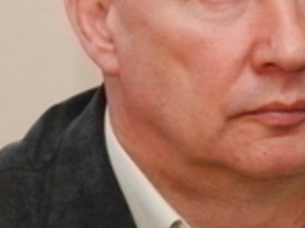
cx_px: 239
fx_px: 5863
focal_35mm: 666
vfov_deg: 2.2
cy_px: 58
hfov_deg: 3.0
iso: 1000
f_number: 5.6
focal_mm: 135
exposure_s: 1/90
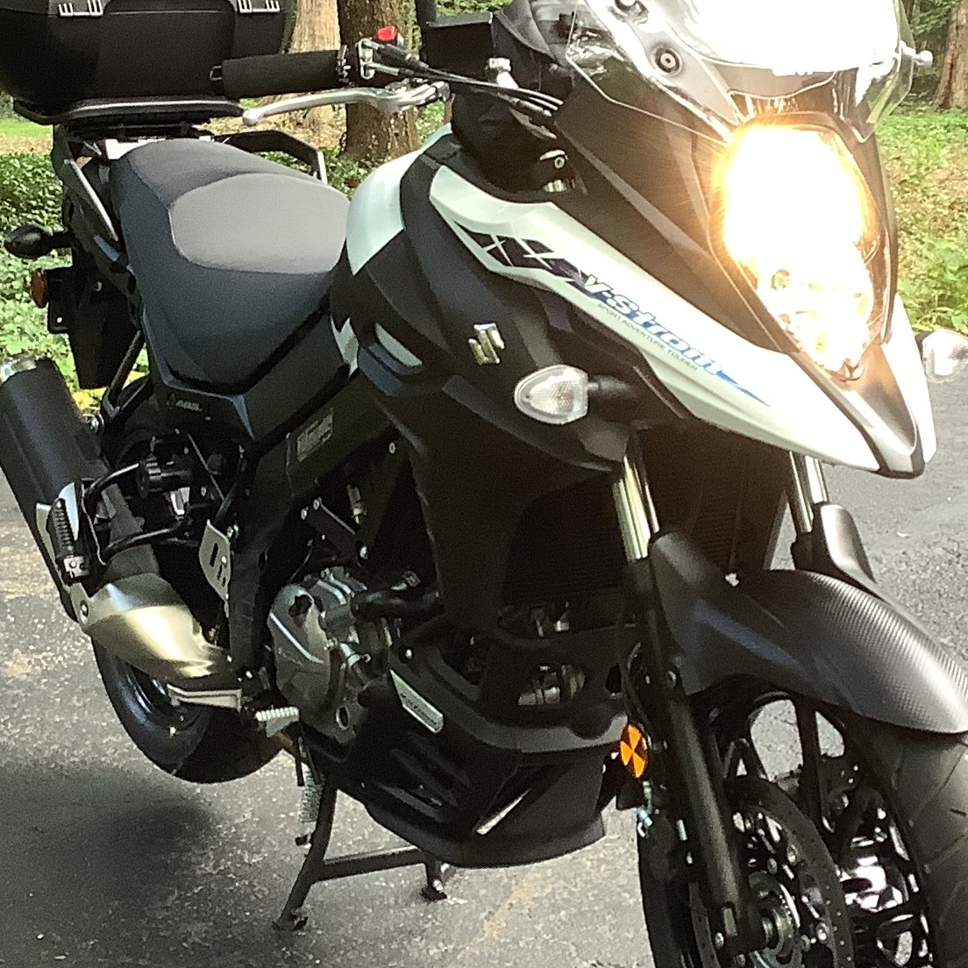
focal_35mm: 81
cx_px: 476
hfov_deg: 21.4
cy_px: 466
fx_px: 2563
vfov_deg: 21.4
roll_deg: -2.9
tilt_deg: -11.8
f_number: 2.4
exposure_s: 1/60
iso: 80
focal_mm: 3.3
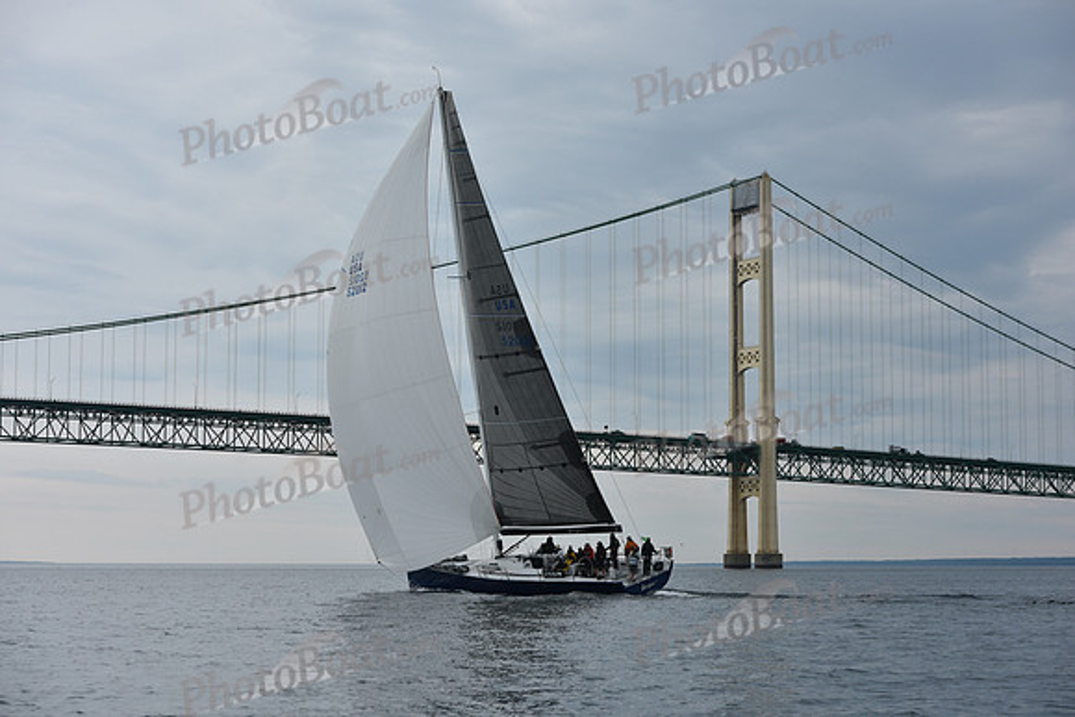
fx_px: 2091
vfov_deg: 19.5
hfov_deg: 28.8
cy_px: 358
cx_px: 538
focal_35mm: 70
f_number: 7.1
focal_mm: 70
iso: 250
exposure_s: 1/800
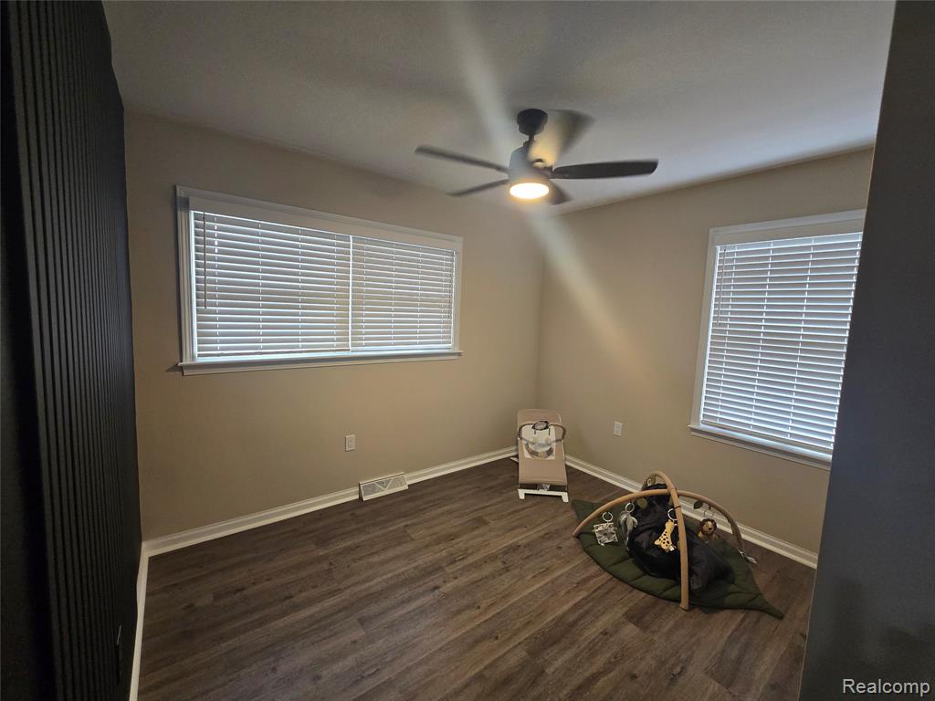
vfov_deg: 89.9
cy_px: 350
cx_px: 468
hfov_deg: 106.2
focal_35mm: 13
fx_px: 351
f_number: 2.2
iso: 250
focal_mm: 2.2
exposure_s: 1/60
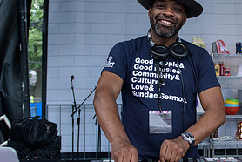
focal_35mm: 50
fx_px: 336
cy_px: 79
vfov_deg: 27.1
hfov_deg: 39.0
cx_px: 164
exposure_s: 1/1600
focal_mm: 24
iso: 250
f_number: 3.2
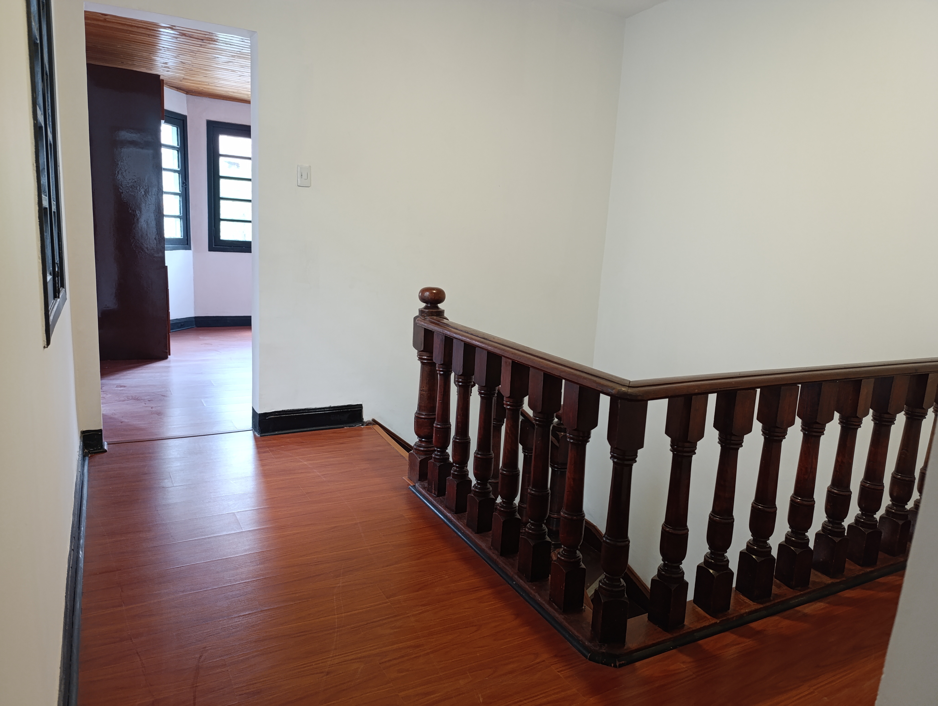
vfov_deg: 59.0
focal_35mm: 23
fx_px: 624
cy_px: 353
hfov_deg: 73.8
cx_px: 469
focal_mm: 6.14
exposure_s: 1/30
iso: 1000
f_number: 1.6
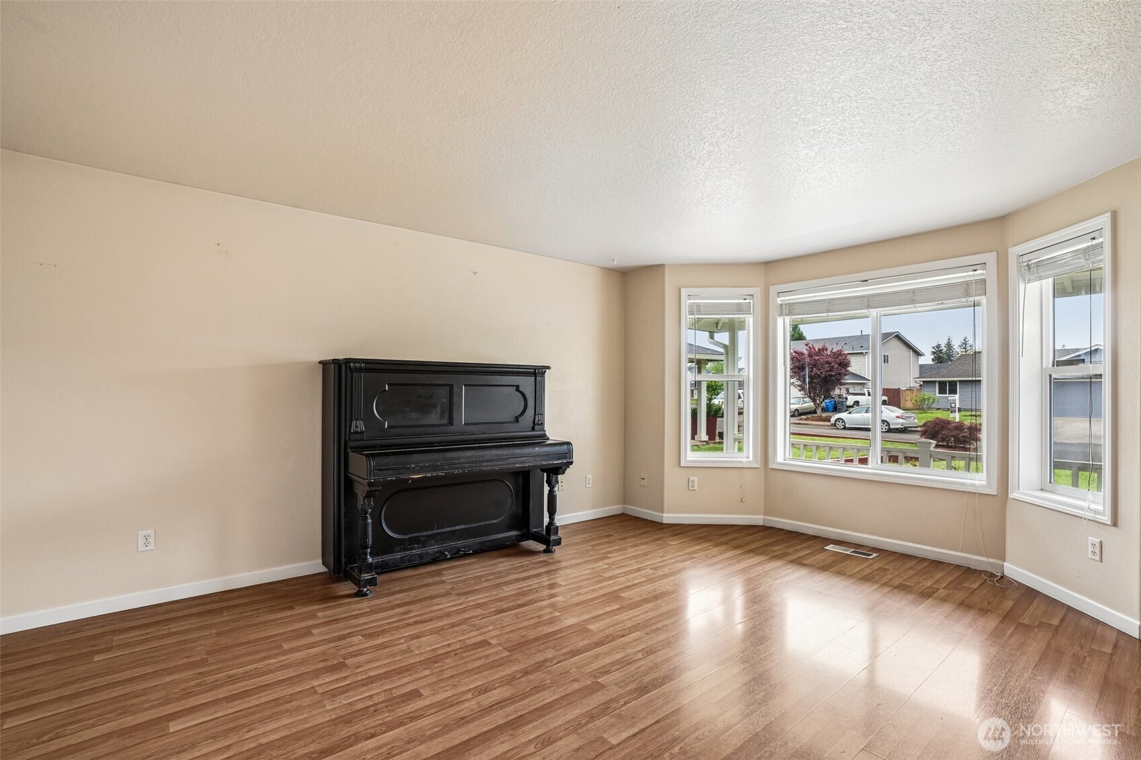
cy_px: 380
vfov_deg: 73.7
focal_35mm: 16
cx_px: 570
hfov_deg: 96.7
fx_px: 507
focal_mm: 16
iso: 400
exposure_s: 1/8
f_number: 8
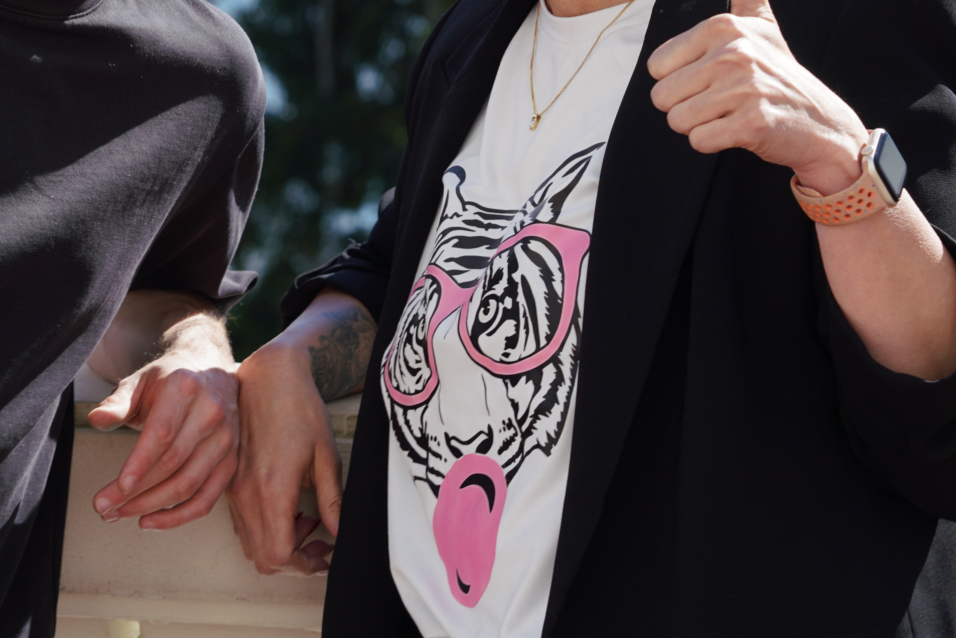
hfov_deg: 10.0
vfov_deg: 6.7
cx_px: 255
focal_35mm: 205
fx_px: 5444
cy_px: -39
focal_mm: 85
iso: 100
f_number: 7.1
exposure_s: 1/100
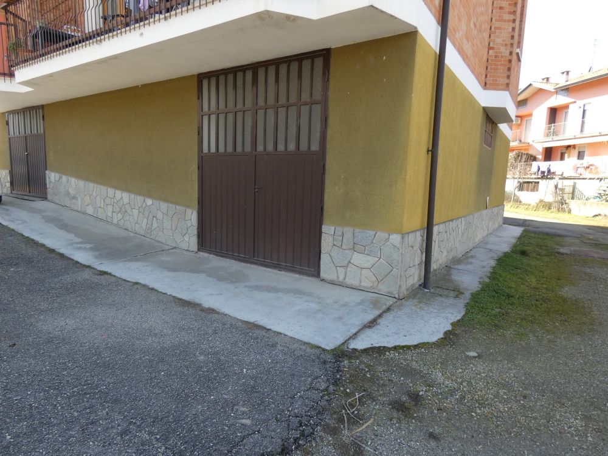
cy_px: 228
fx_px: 351
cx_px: 304
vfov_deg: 66.0
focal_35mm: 20
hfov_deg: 81.7
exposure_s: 1/200
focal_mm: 3.6
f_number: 2.8
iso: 80
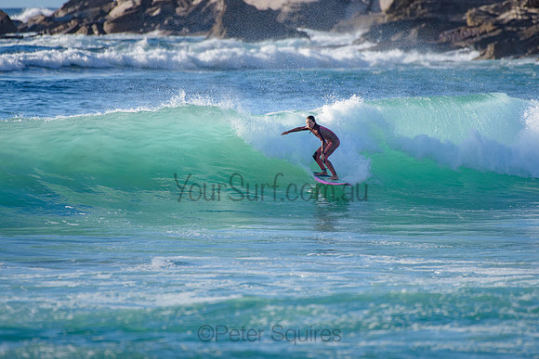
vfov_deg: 2.2
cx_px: 279
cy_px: 143
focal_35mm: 613
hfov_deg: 3.4
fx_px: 9185
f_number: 5.6
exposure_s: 1/2000
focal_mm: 500
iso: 560
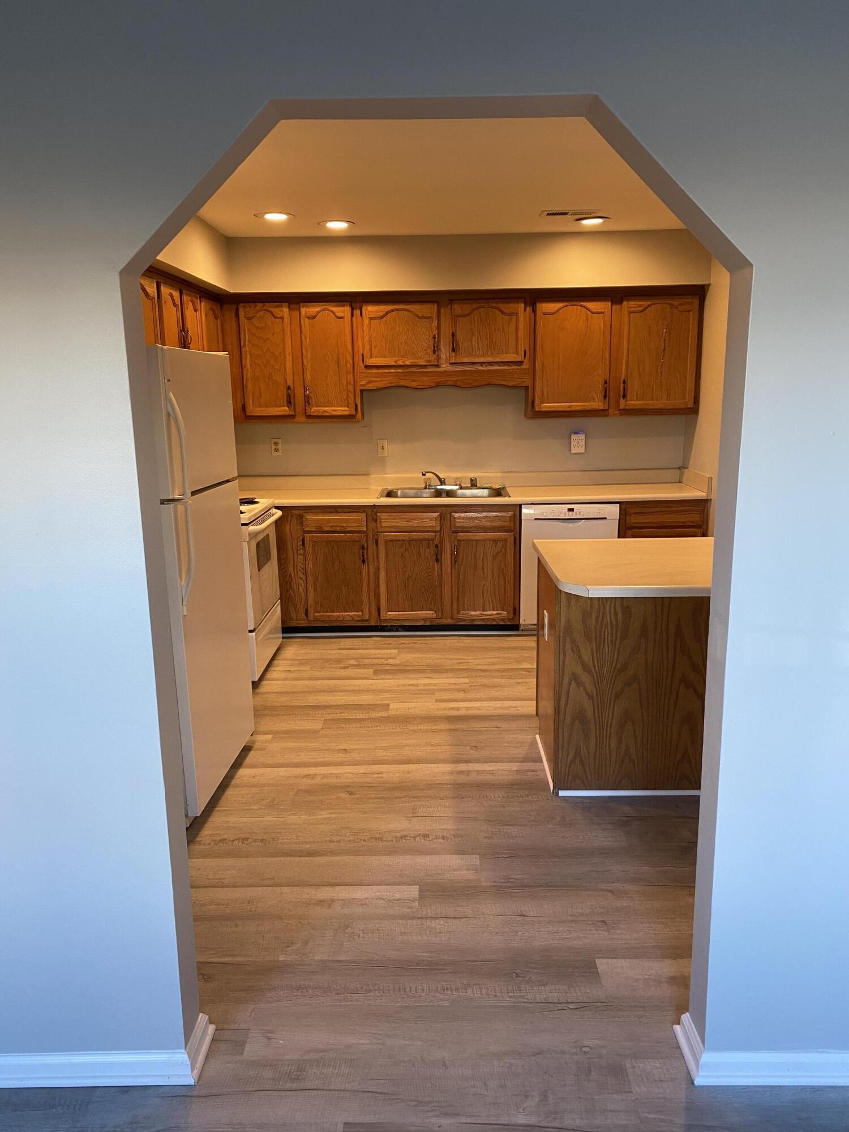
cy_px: 566
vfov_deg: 67.3
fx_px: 850
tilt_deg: -12.0
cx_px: 424
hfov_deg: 53.1
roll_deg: +0.0
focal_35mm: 26
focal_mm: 4.25
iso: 100
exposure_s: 1/60
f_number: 1.8
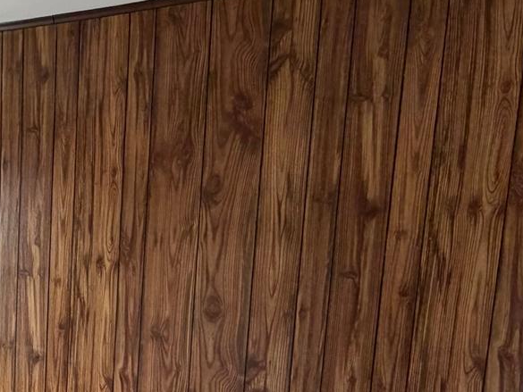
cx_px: -57
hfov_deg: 33.7
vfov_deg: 28.7
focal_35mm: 49
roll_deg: -0.2
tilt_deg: -8.3
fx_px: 740
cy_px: 338
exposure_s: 1/121
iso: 250
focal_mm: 2.22
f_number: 2.2
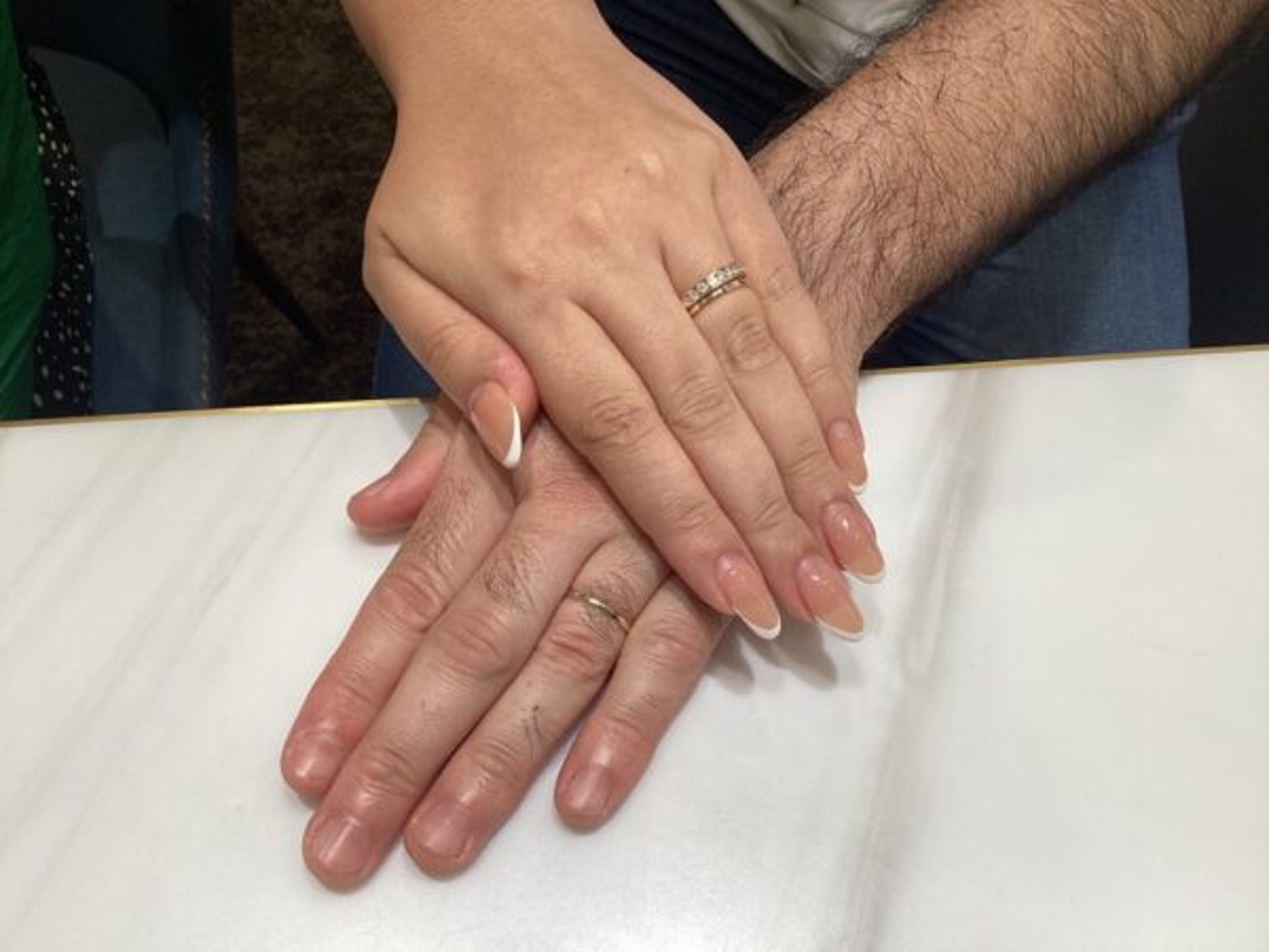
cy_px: 476
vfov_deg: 45.4
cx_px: 634
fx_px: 1136
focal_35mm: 31
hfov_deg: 58.4
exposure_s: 1/120
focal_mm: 3.3
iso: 32
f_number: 2.4
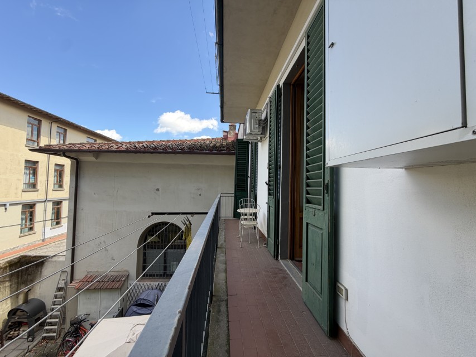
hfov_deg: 102.1
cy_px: 178
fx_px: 193
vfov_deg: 85.7
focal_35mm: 14
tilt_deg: +2.2
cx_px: 238
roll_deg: -1.4
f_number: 2.2
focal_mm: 2.22
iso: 64
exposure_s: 1/167
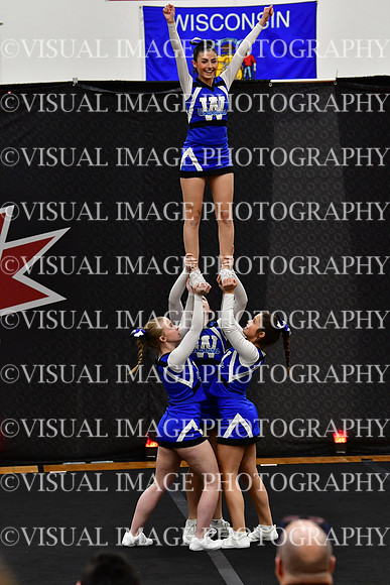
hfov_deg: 7.9
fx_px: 2826
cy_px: 292
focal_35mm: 174
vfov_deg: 11.8
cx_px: 195
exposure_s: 1/500
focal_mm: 116
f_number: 4
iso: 4000
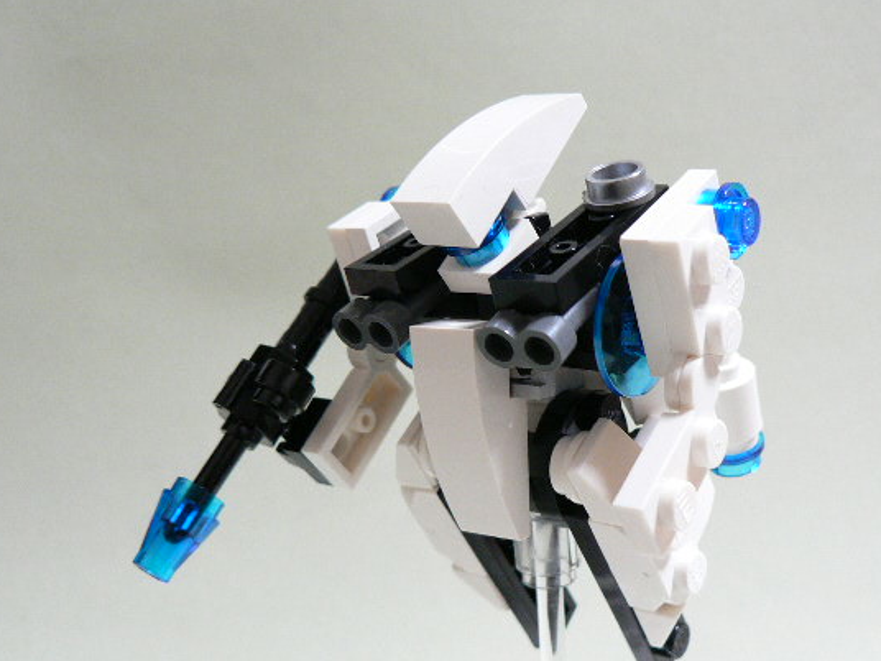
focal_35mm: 43
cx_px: 477
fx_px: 1094
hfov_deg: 43.8
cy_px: 388
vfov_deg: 33.5
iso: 200
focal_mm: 6
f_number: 2.8
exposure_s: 1/13
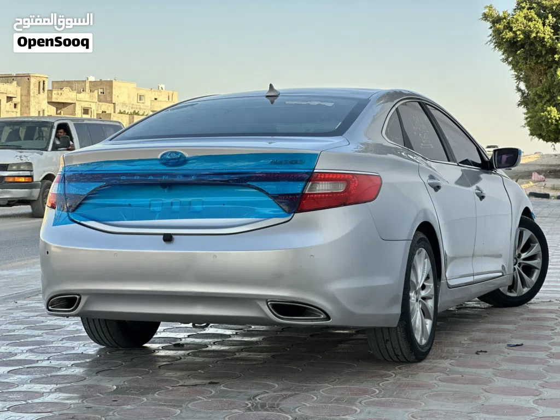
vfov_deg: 19.1
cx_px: 280
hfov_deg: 25.3
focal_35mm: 77
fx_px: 1246
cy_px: 210
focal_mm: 9
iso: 32
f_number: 2.8
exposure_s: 1/156
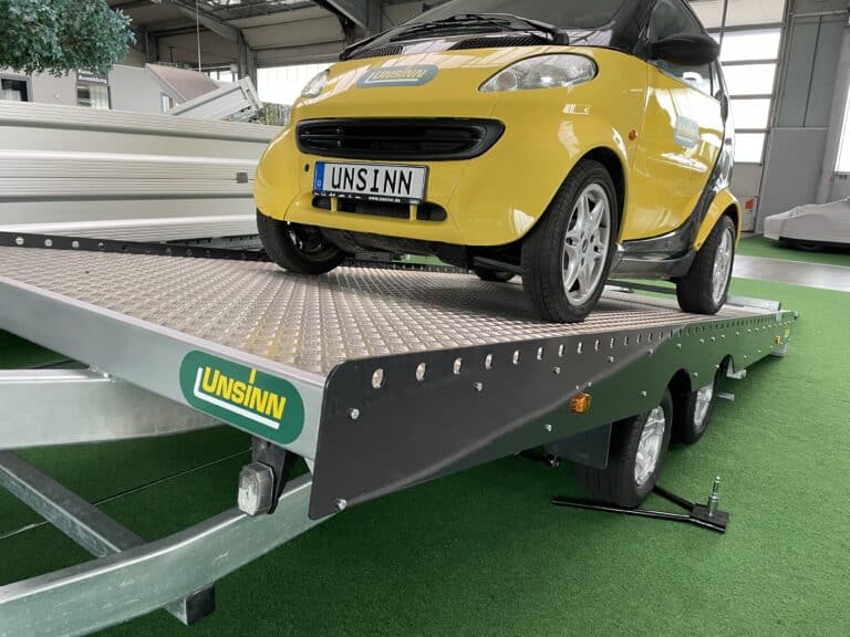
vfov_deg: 53.1
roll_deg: -2.6
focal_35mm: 26
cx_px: 425
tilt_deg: -14.0
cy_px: 318
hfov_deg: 67.3
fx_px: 638
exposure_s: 1/97
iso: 125
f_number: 1.6
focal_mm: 4.2
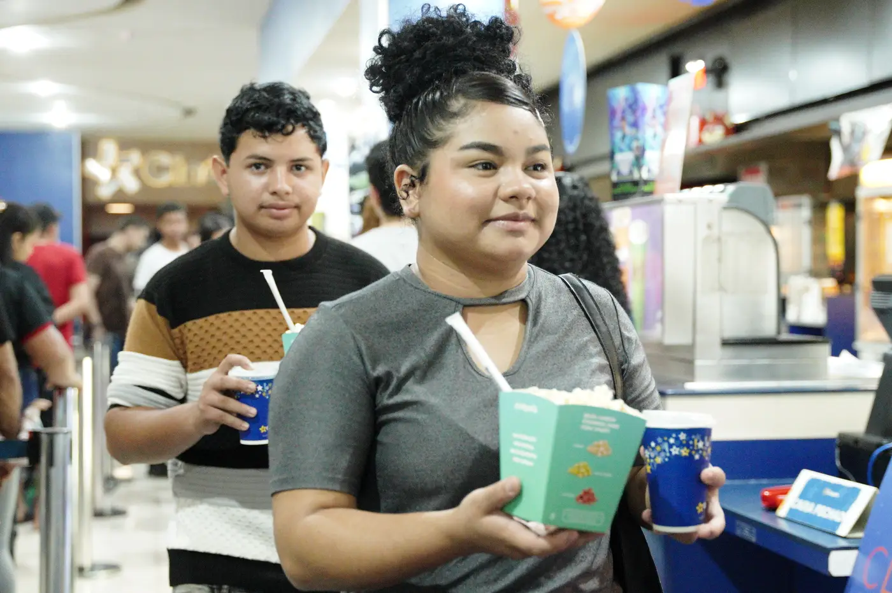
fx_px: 1609
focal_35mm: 65
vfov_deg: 20.9
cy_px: 296
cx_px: 446
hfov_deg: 31.0
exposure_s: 1/200
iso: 10000
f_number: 2.8
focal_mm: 43.9
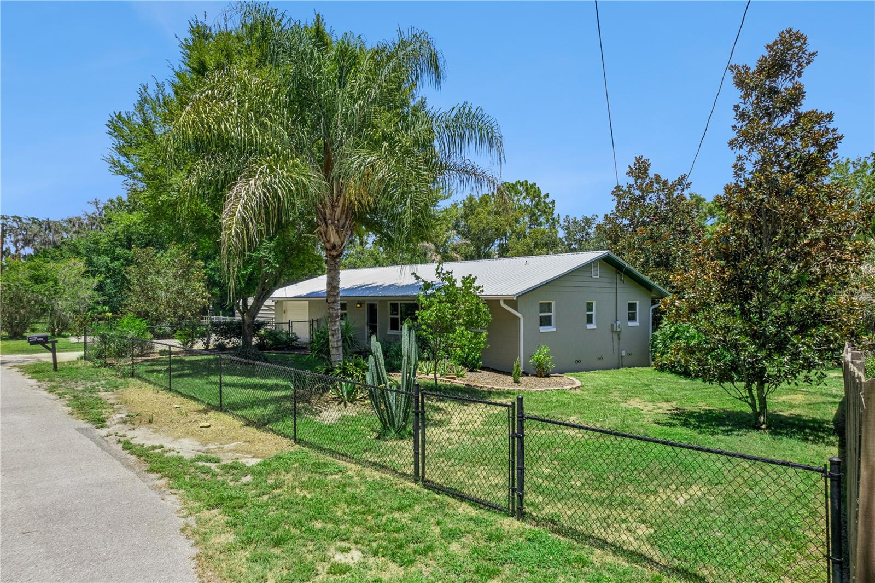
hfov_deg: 78.6
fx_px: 534
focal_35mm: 22
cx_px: 438
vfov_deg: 57.2
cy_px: 292
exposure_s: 1/1600
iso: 100
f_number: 2.8
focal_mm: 8.4
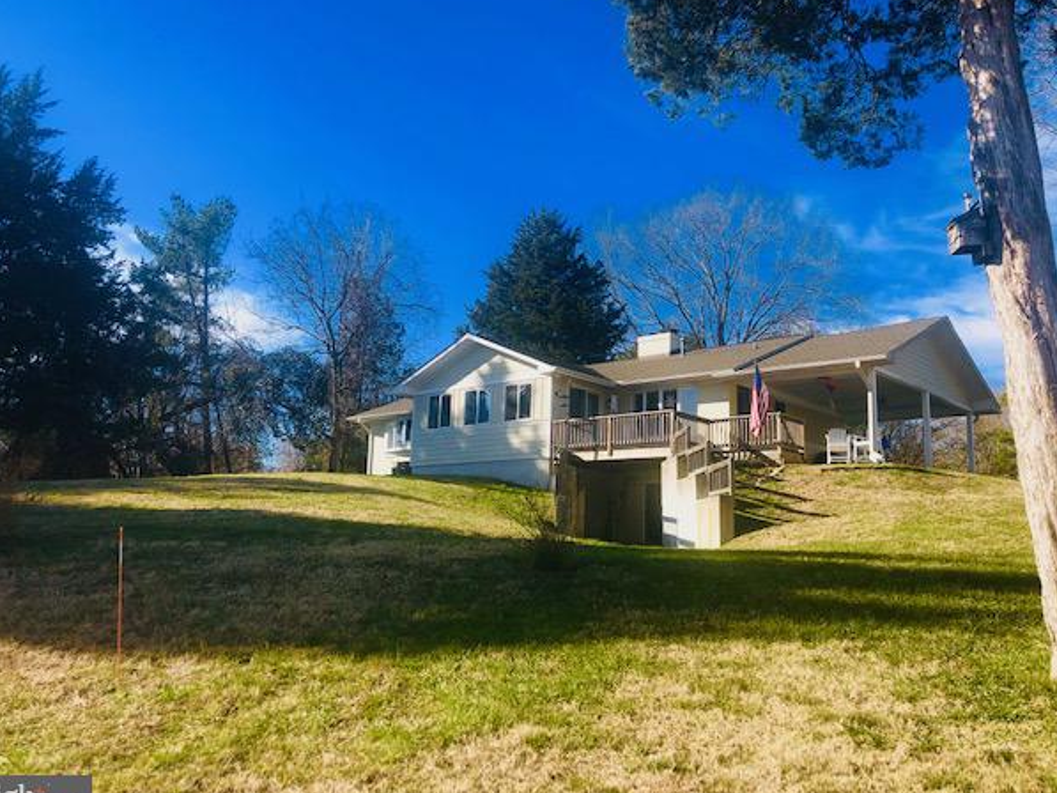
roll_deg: -2.5
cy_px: 396
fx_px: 916
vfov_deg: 46.8
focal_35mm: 30
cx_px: 521
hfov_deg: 60.0
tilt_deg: +10.2
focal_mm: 3.99
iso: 20
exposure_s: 1/1279
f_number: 1.8
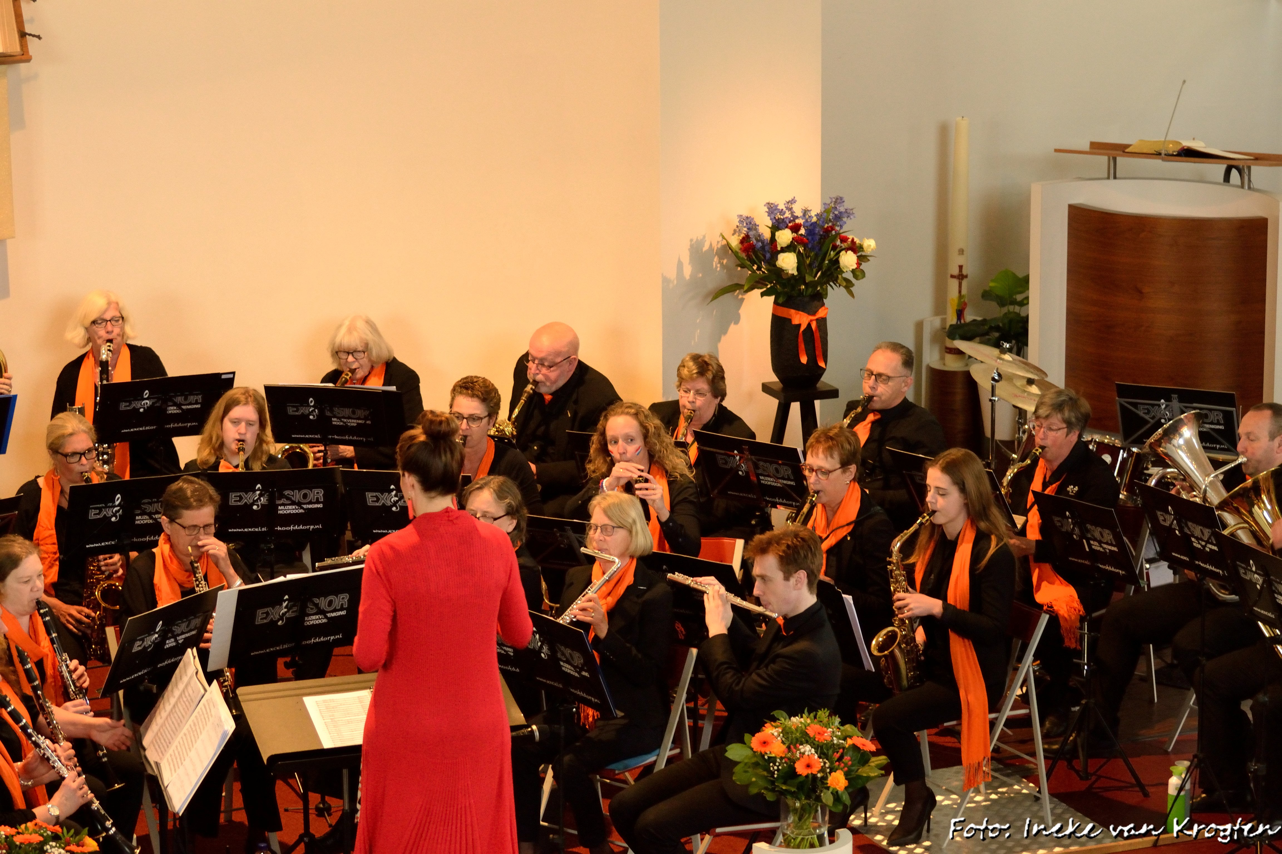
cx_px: 641
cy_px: 427
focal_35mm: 105
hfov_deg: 19.5
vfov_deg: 13.0
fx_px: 3739
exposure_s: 1/40
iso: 1600
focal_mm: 70
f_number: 4.5
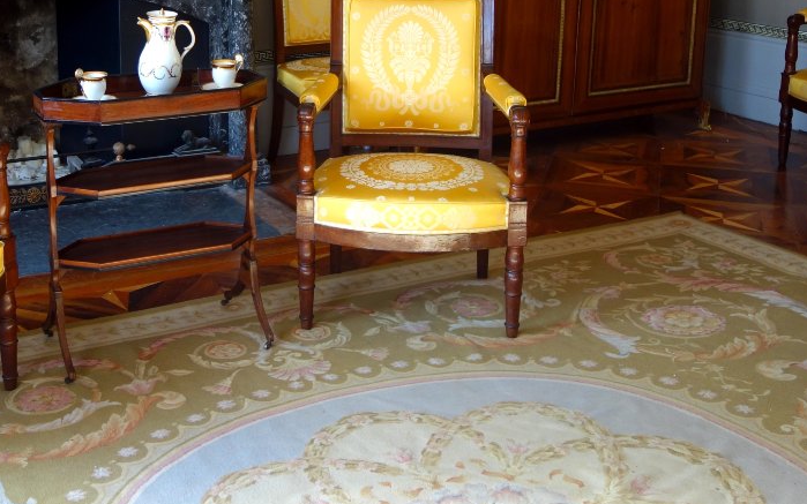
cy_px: 69
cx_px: 259
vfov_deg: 25.7
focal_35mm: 49
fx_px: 1078
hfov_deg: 40.5
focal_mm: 10.4
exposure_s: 1/100
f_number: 1.8
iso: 125
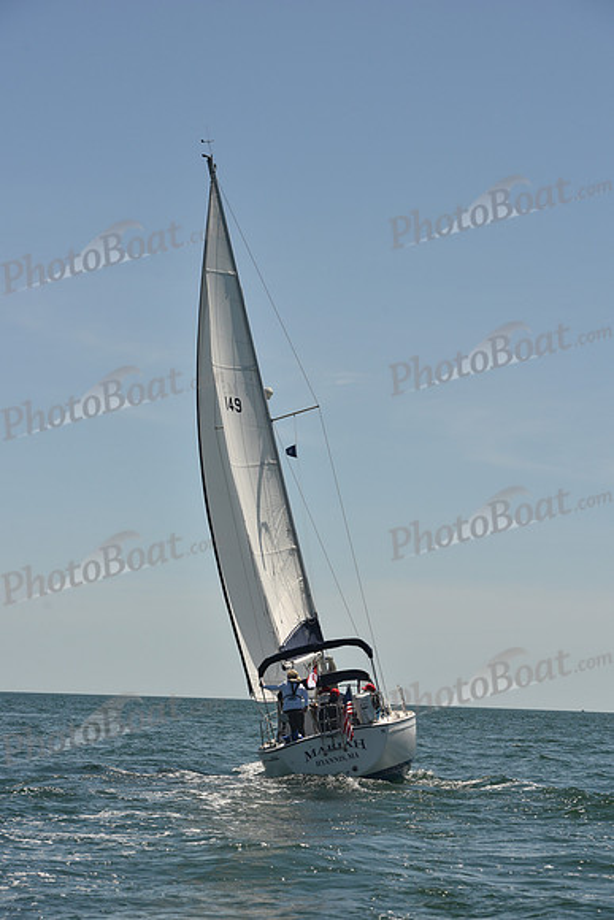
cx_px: 307
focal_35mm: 98
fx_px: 2505
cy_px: 460
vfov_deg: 20.8
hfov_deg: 14.0
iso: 250
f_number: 8
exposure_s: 1/800
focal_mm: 98
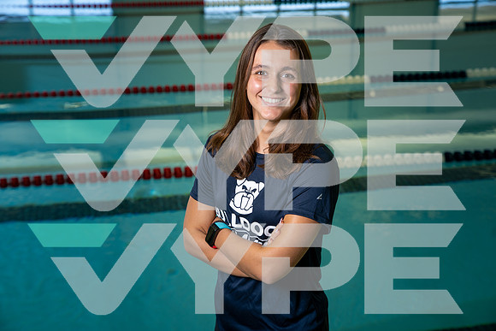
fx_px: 965
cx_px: 248
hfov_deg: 28.8
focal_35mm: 70
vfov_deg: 19.5
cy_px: 166
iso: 200
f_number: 4.5
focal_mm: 70
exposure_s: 1/250
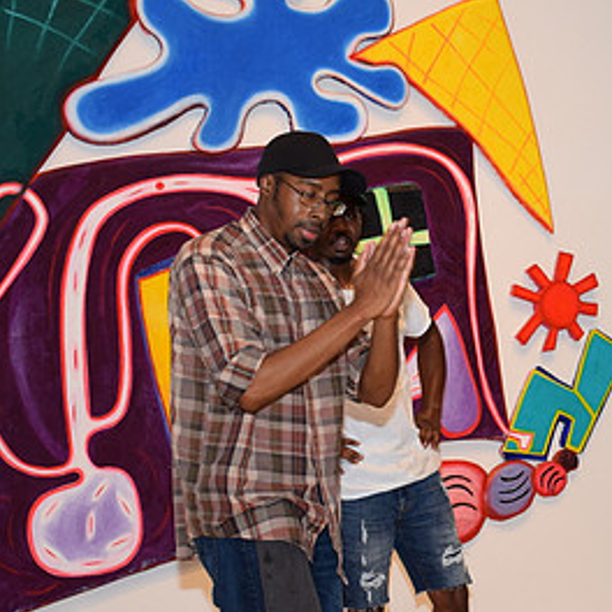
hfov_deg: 19.8
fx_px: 1680
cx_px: 651
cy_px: 409
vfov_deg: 20.6
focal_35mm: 84
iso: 800
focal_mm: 30
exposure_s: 1/80
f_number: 4.5
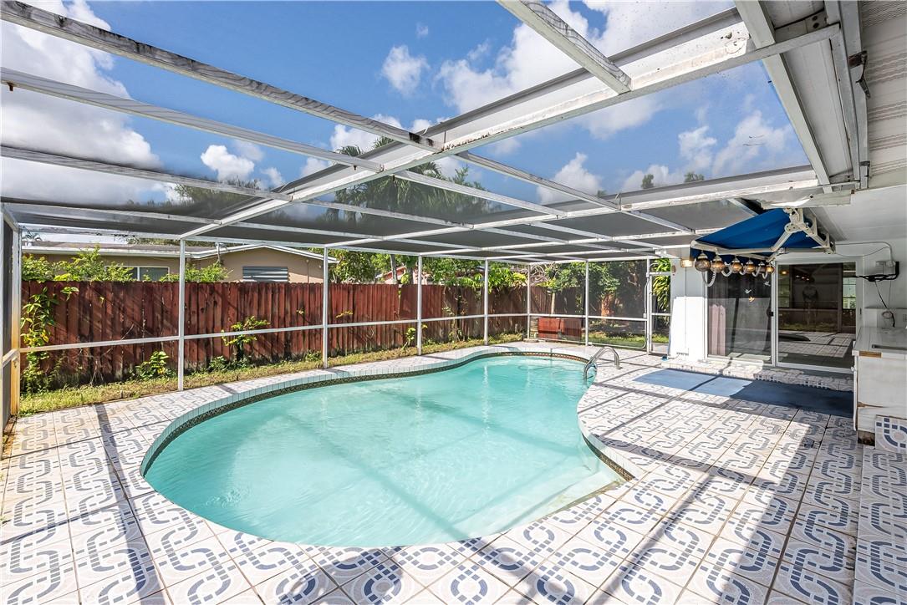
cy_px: 302
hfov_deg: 96.7
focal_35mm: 16
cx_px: 454
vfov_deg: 73.8
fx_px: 403
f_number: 9
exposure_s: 1/250
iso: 200
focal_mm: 16
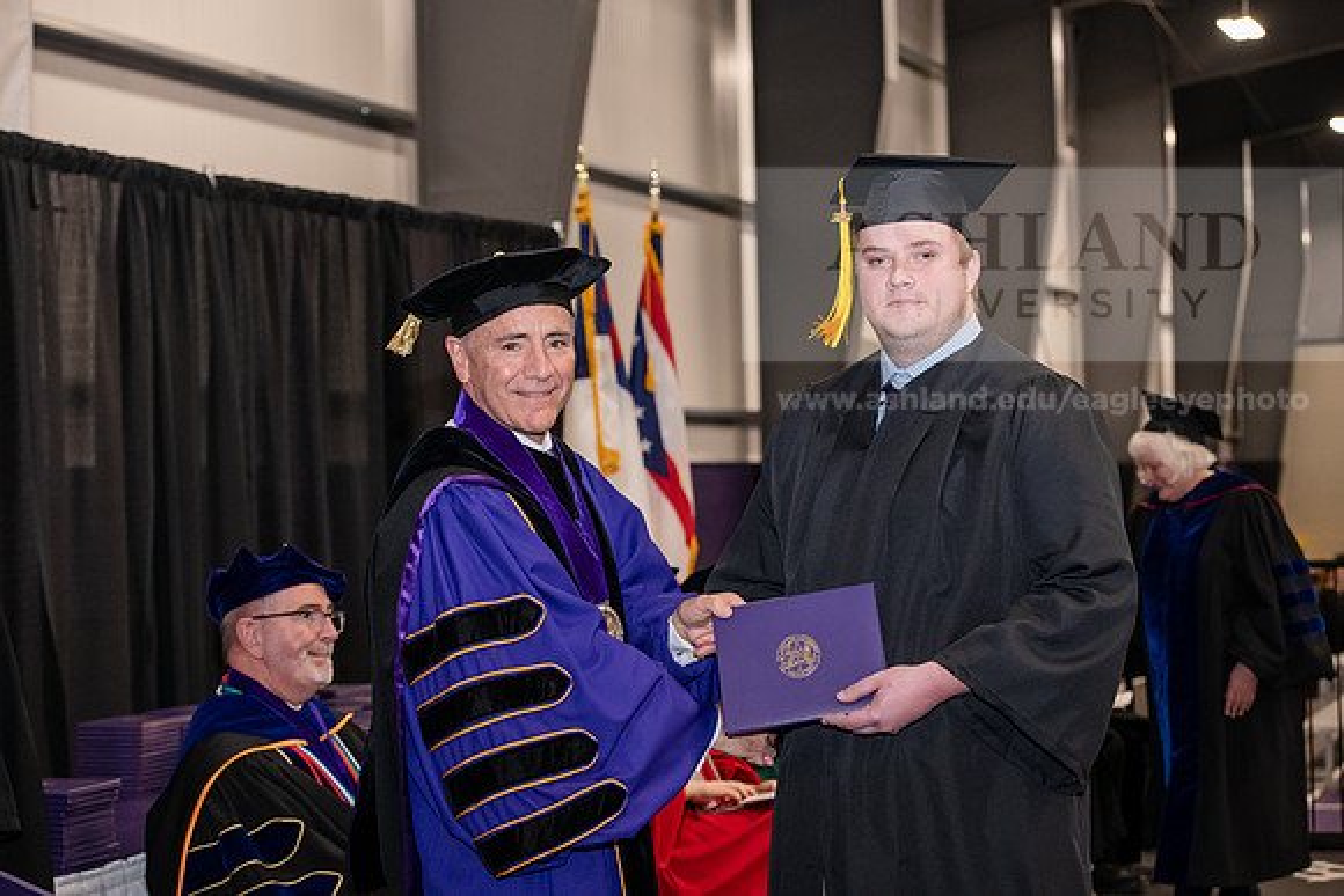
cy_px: 448
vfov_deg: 19.5
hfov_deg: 28.8
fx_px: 2614
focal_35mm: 70
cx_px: 672
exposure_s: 1/200
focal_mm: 70
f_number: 5
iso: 2500
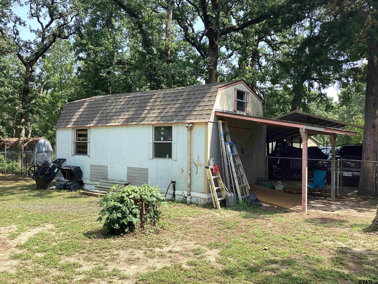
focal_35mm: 31
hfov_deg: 58.4
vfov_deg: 45.4
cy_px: 142
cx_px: 189
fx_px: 339
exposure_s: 1/416
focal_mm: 3.3
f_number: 2.4
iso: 25
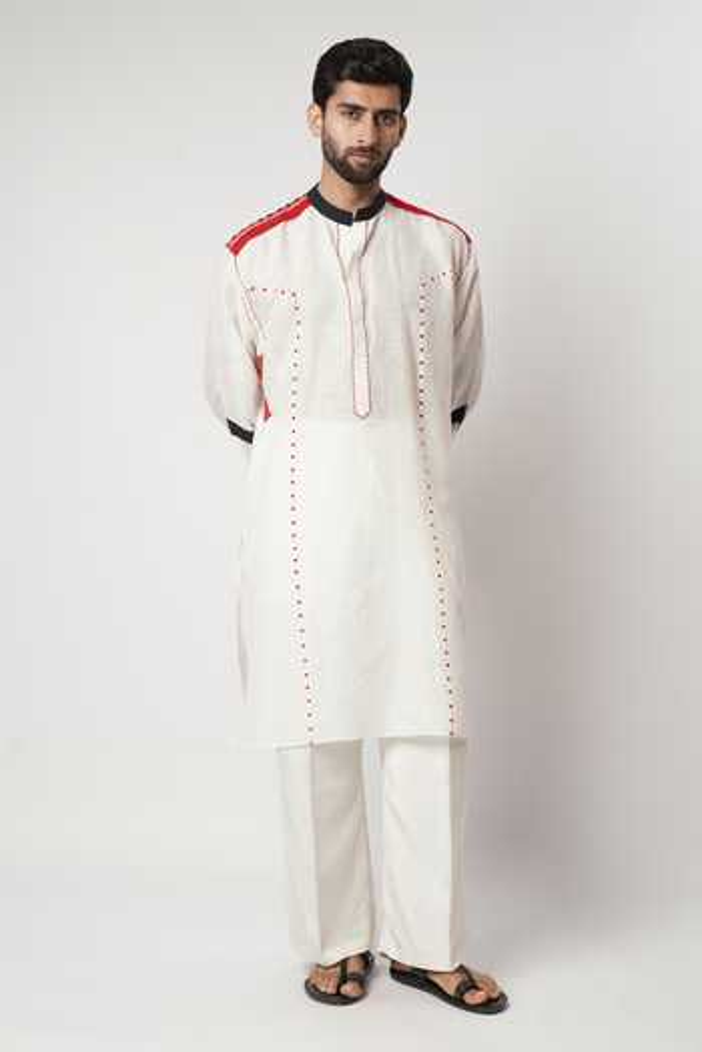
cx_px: 351
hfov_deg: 29.2
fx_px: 1348
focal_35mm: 46
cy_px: 526
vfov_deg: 42.7
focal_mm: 46.1
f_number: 5.6
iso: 100
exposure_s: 1/200
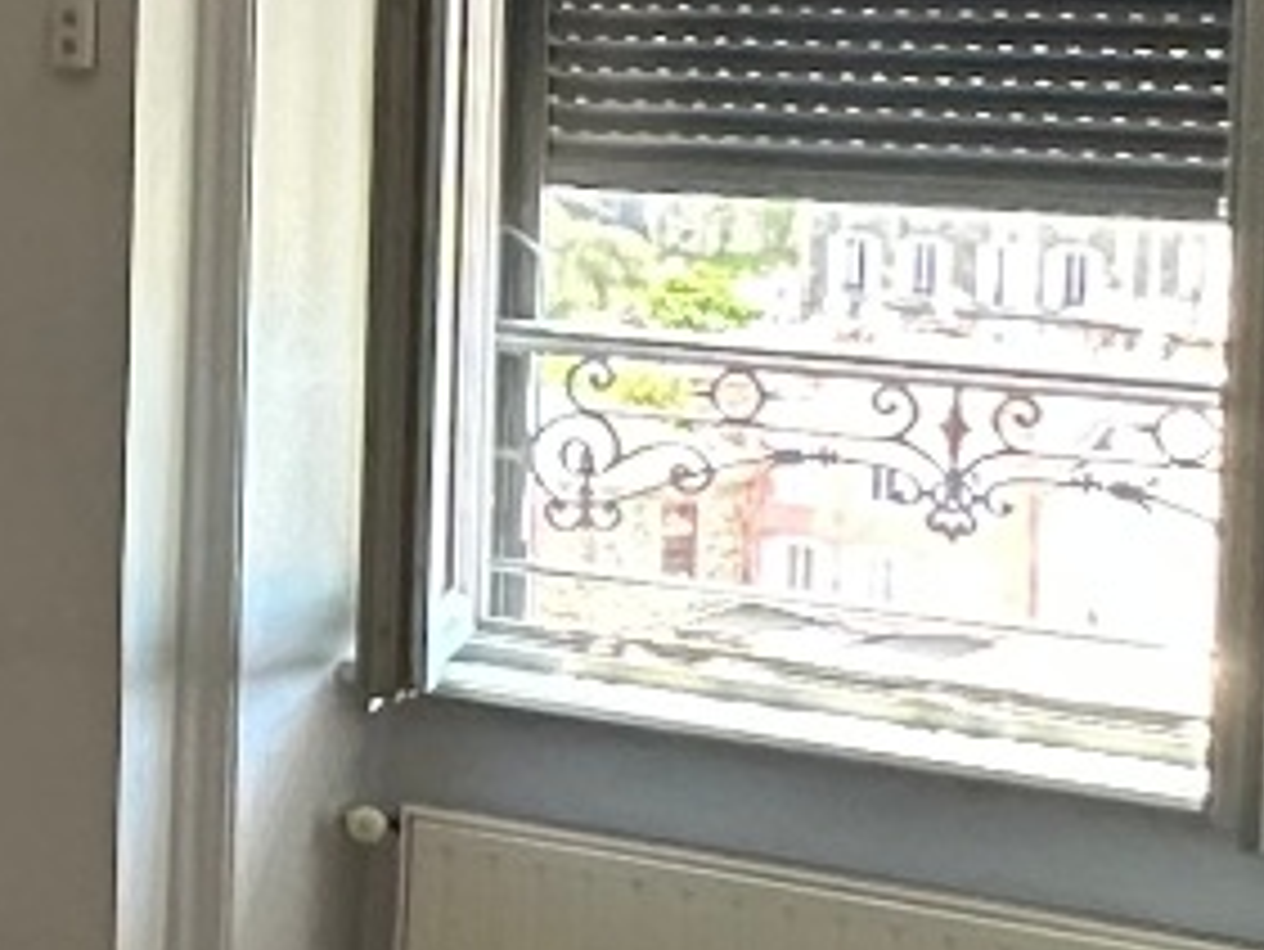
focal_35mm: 102
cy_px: 113
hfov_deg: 14.5
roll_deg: -0.3
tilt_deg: -2.4
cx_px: -1543
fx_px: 3726
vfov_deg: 14.4
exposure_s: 1/99
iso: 320
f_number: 2.2
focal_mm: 2.22
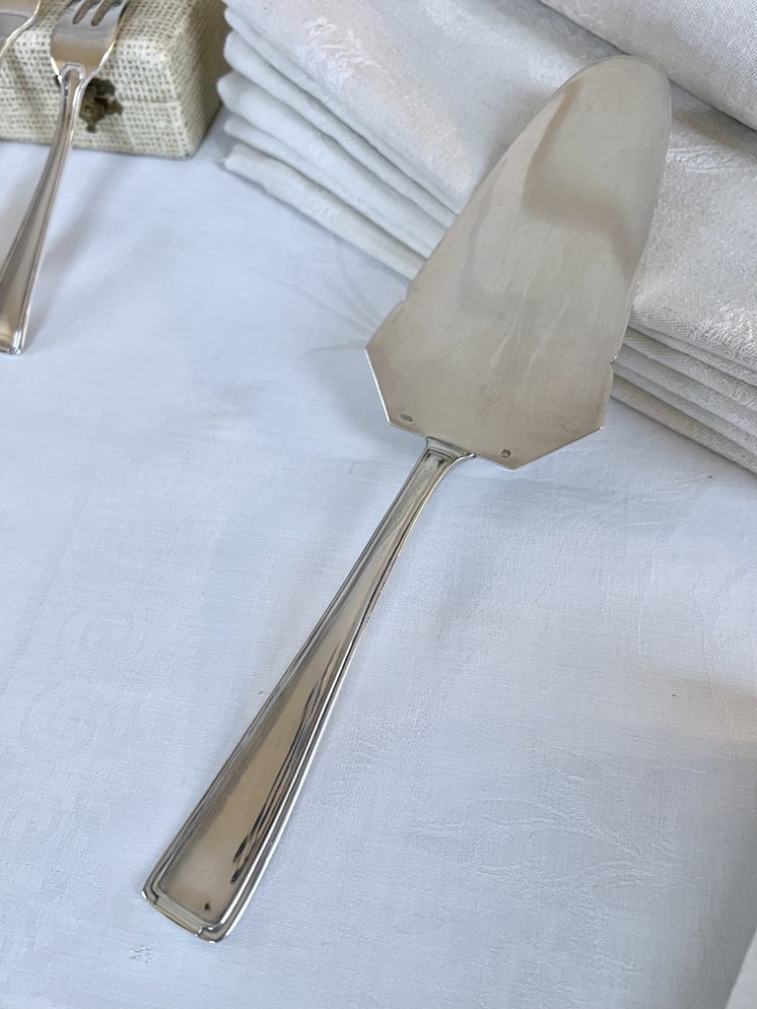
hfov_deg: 53.1
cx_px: 378
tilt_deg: -60.5
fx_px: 758
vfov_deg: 67.3
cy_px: 504
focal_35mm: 26
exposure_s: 1/50
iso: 160
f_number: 1.5
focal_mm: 5.7
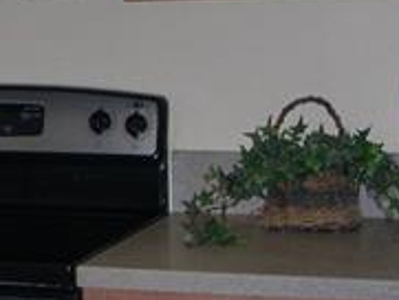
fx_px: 1546
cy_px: 75
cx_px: -247
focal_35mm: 134
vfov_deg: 11.1
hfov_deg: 13.6
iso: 143
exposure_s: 1/60
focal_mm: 8
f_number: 2.8
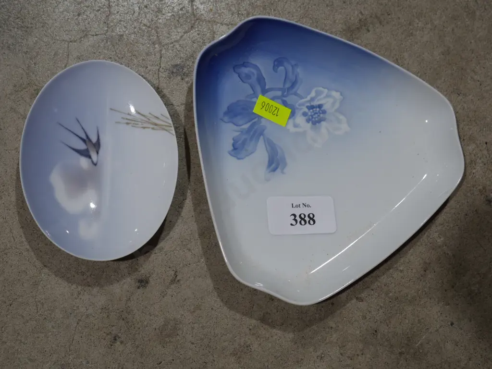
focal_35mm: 62
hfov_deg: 31.2
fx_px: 881
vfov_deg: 23.7
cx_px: 246
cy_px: 184
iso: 250
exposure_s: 1/80
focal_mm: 31
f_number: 5.4
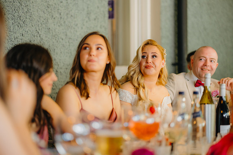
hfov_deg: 23.9
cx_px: 116
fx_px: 550
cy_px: 78
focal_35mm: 85
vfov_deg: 16.1
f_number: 2
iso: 800
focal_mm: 85
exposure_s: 1/200
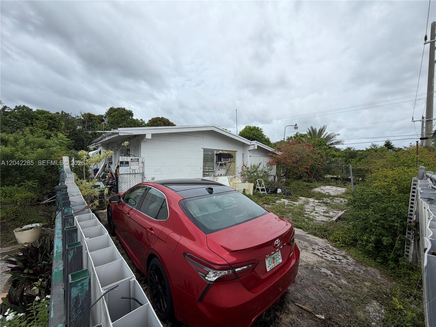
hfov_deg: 102.1
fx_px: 176
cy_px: 164
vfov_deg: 85.7
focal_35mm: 14
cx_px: 218
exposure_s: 1/1235
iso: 20
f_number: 2.2
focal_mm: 2.22
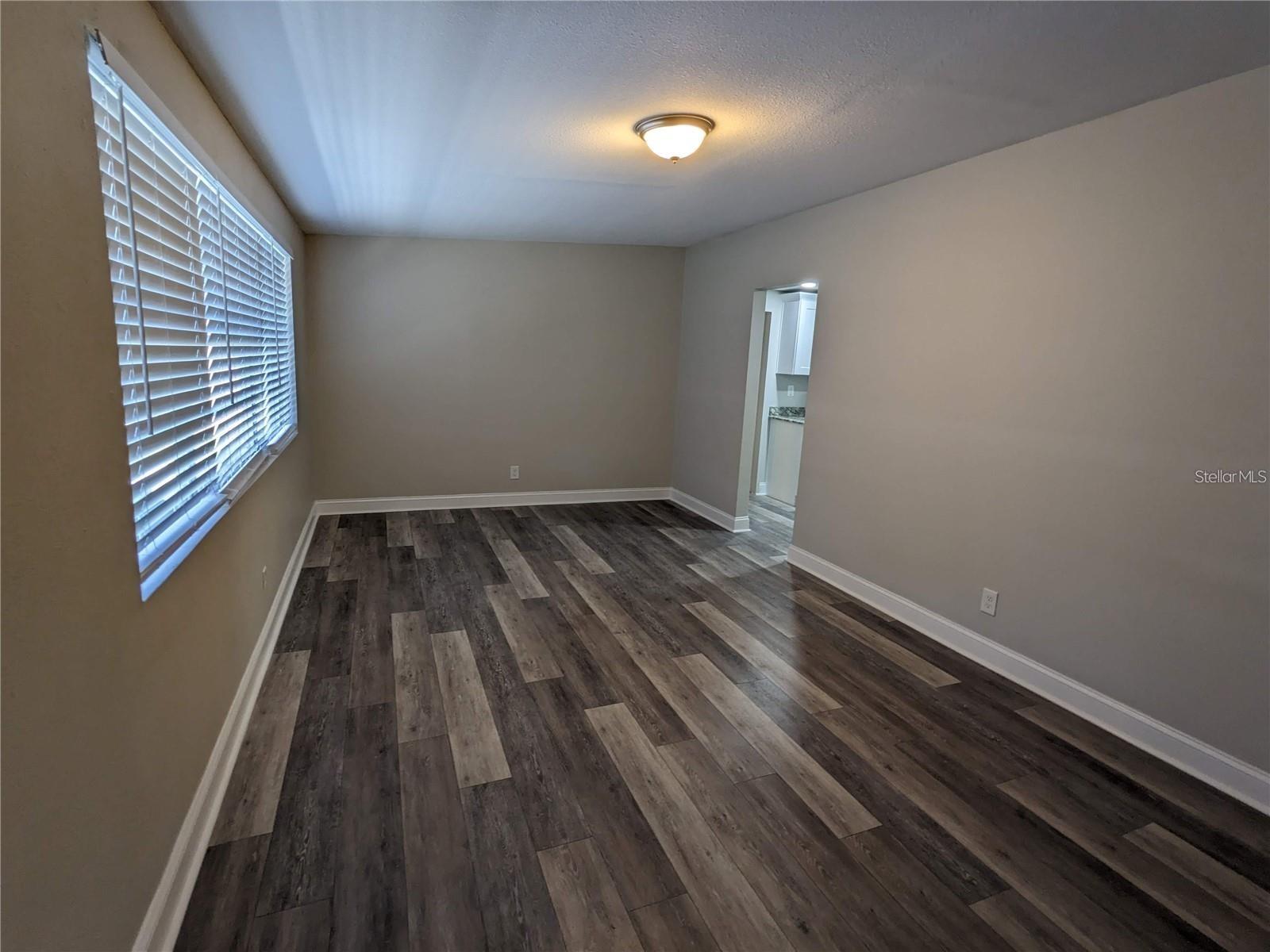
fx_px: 587
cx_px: 635
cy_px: 476
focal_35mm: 16
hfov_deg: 94.5
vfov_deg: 78.1
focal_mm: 2.22
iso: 39
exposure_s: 1/24
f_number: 2.2
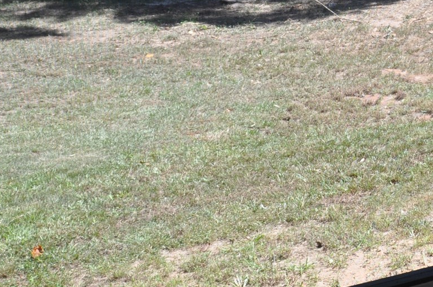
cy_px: -4
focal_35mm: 76
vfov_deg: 17.5
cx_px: 504
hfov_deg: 24.5
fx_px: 913
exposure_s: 1/80
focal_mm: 18
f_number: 9
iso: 200
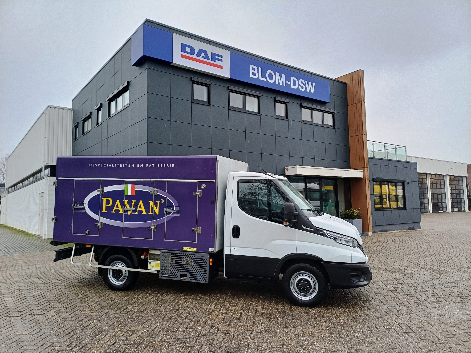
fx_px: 340
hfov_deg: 69.4
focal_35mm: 25
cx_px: 236
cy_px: 176
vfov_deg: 54.9
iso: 50
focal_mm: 4.65
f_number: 1.8
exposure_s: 1/221
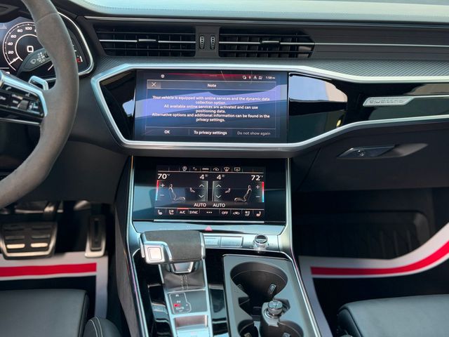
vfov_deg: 30.3
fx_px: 623
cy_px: 168
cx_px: 224
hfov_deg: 39.7
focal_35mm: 48
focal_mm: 6.76
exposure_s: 1/75
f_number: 1.78
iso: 100
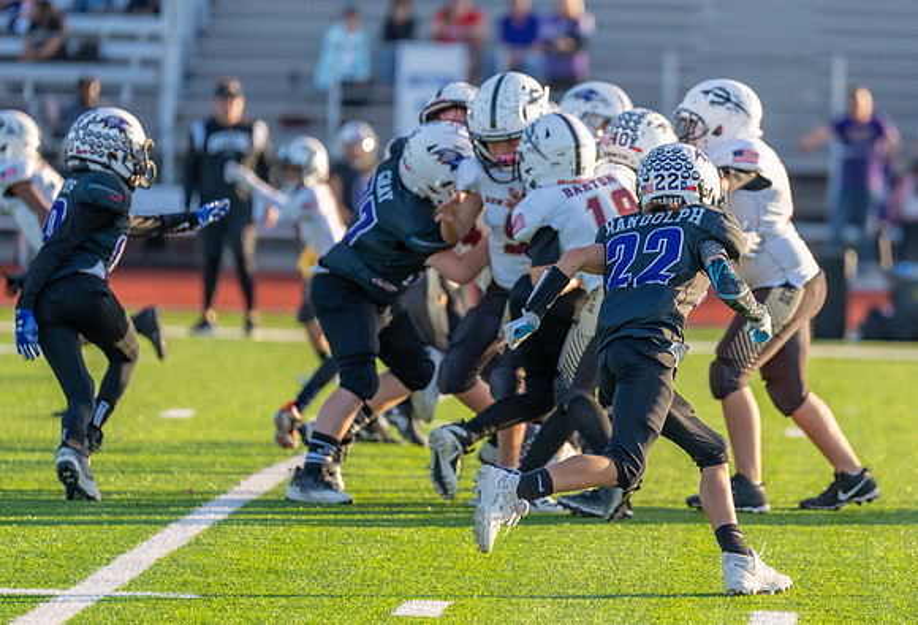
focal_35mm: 279
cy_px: 263
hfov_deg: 7.3
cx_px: 618
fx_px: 7172
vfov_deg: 5.0
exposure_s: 1/1250
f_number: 2.8
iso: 250
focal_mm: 200
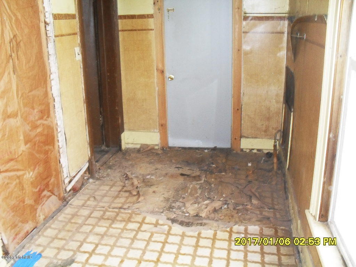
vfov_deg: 40.7
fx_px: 360
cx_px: 178
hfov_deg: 52.6
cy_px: 134
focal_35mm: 35
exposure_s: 1/45
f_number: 3.2
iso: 240
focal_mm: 6.3
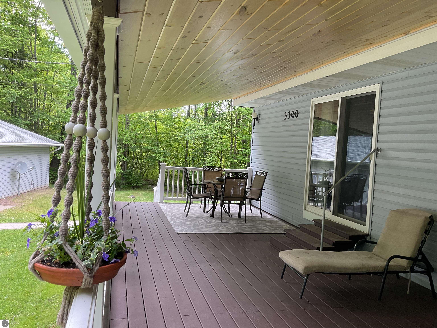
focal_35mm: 29
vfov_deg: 48.2
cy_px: 164
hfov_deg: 61.7
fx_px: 366
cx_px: 218
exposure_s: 1/120
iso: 32
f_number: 1.8
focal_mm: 3
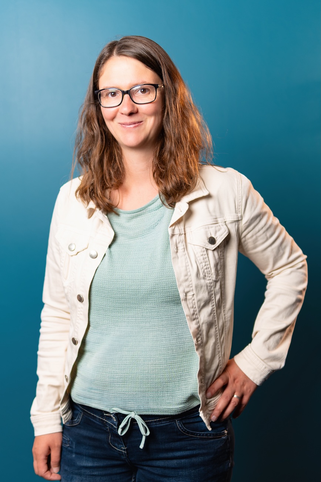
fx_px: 602
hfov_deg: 29.9
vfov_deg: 43.6
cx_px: 160
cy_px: 241
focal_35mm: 45
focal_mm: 30
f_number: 1.4
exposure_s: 1/400
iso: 100
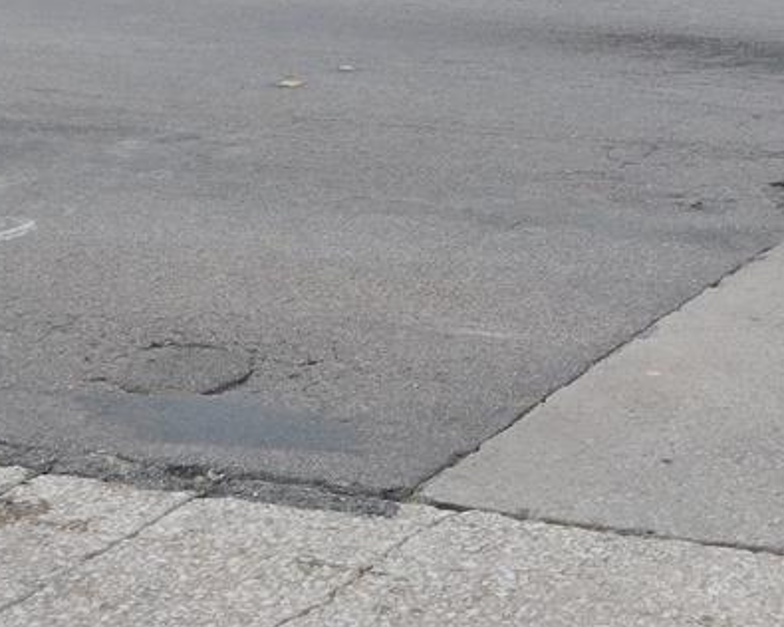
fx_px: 2112
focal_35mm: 91
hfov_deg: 20.9
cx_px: 546
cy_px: -133
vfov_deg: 16.2
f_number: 3.5
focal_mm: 6.3
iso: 125
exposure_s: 1/640
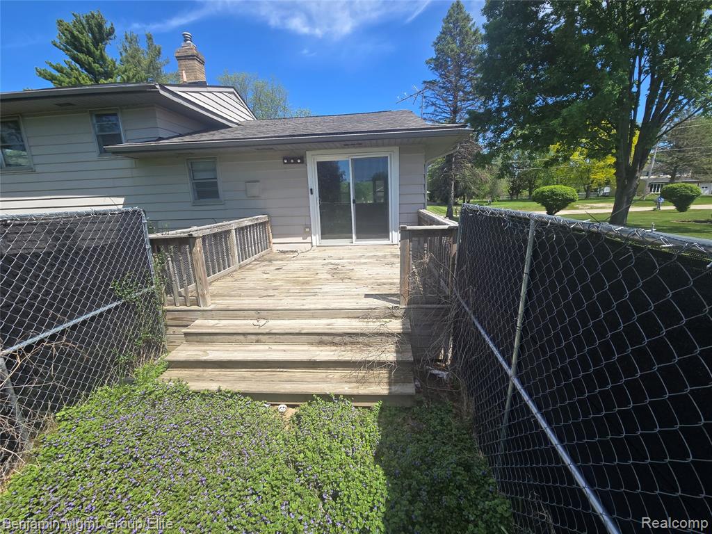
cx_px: 356
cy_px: 267
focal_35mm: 13
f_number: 2.2
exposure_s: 1/1252
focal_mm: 2.2
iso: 50
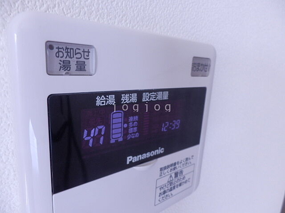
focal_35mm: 24
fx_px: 198
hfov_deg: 71.6
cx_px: 142
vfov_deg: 56.8
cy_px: 106
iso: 125
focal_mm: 4.2
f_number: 3
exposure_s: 1/30
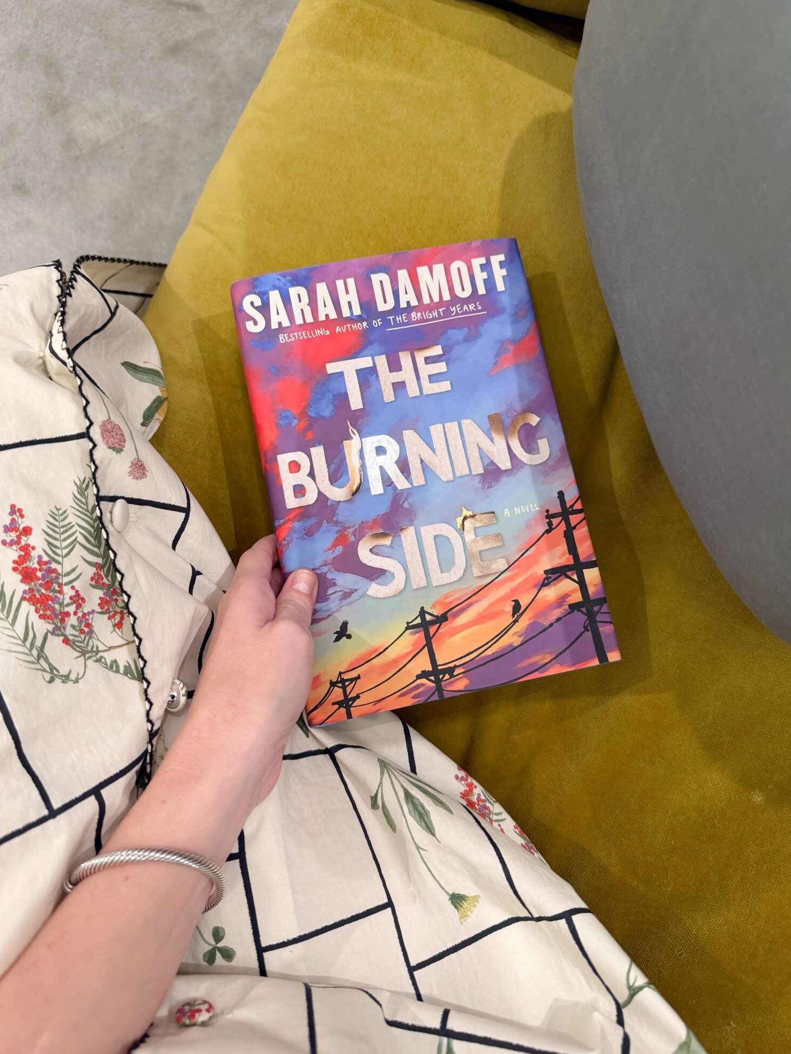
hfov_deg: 54.9
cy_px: 506
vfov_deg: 69.4
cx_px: 384
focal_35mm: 25
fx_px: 762
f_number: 1.78
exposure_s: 1/120
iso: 200
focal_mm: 6.76
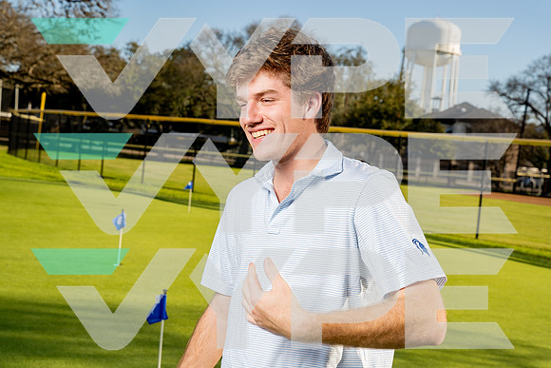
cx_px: 276
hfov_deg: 35.6
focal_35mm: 56
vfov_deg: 24.2
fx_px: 857
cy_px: 184
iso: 100
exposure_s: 1/250
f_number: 8
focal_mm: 56
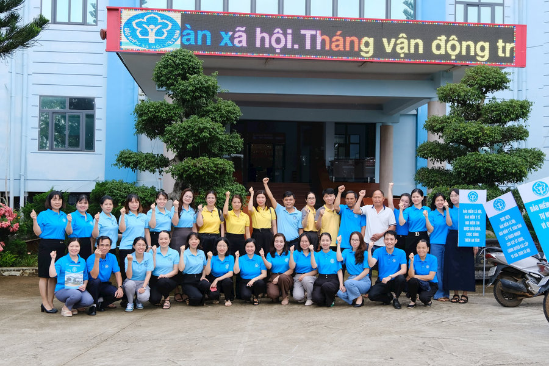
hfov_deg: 58.7
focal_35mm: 32
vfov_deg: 41.1
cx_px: 274
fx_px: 488
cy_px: 183
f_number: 4.5
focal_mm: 21.2
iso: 320
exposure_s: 1/100
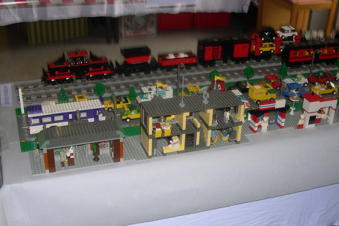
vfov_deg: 27.5
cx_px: 170
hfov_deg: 40.3
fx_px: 461
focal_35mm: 49
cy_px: 114
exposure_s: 1/60
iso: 100
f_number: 3.1
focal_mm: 10.1
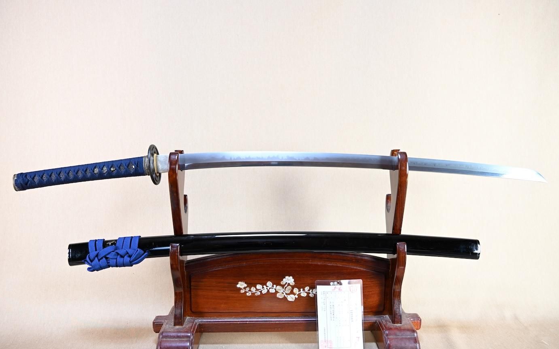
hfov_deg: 62.5
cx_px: 283
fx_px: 461
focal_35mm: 30
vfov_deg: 41.5
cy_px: 169
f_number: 3.5
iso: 100
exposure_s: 1/1.6
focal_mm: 19.5
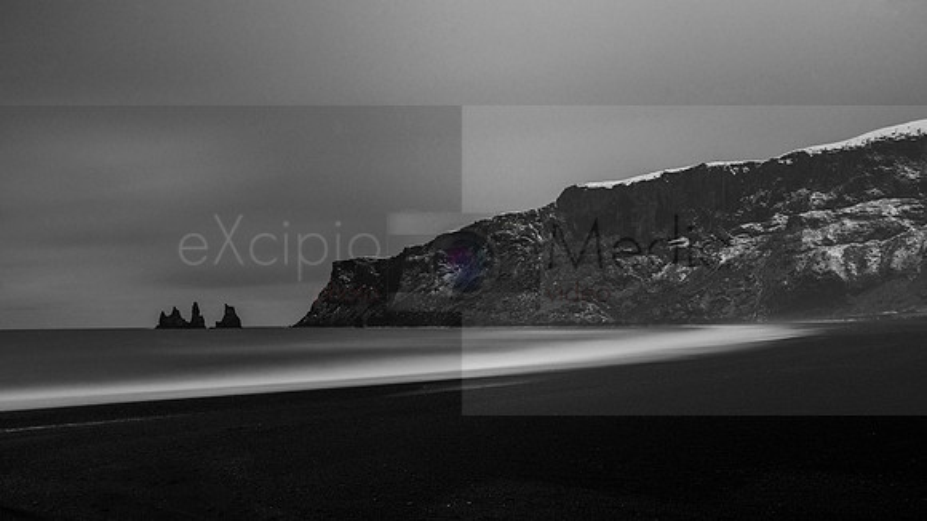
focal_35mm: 35
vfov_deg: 34.0
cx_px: 464
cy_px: 309
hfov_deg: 57.2
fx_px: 850
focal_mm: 33
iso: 100
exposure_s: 178
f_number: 10
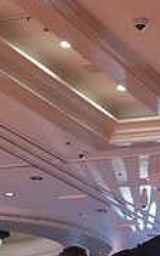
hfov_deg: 9.4
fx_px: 969
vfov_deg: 14.5
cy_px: 307
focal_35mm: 139
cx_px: 45
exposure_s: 1/320
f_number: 5
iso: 5000
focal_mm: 42
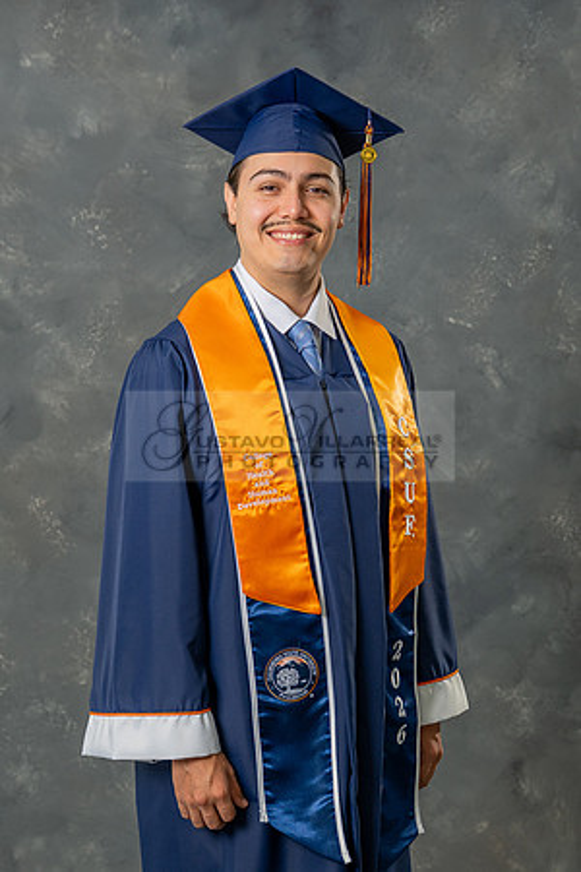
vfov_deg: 25.1
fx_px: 1956
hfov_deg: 16.9
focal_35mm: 81
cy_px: 430
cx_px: 306
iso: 200
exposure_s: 1/200
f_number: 3.5
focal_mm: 42
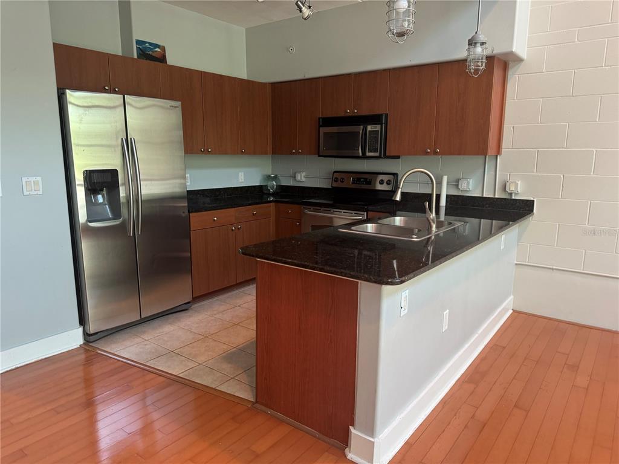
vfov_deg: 56.8
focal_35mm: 24
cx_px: 310
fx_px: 429
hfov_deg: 71.6
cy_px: 232
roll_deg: -0.1
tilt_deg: -9.3
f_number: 1.78
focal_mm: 6.76
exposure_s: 1/60
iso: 250
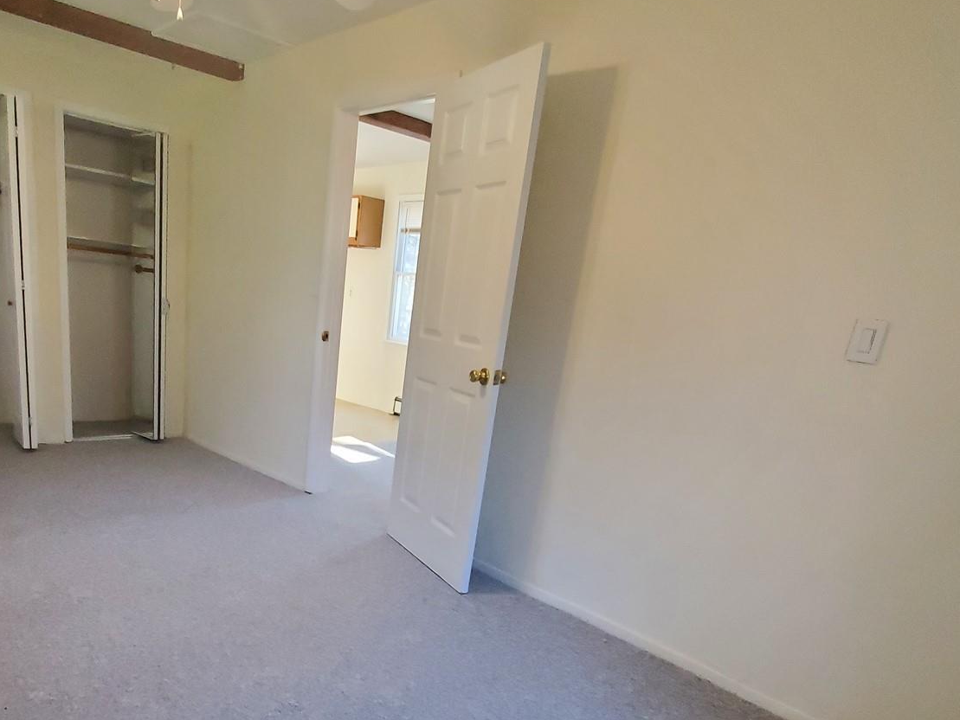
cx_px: 371
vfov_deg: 55.2
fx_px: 666
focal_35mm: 24
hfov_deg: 70.6
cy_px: 499
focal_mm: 1.8
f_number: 2.2
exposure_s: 1/60
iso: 500
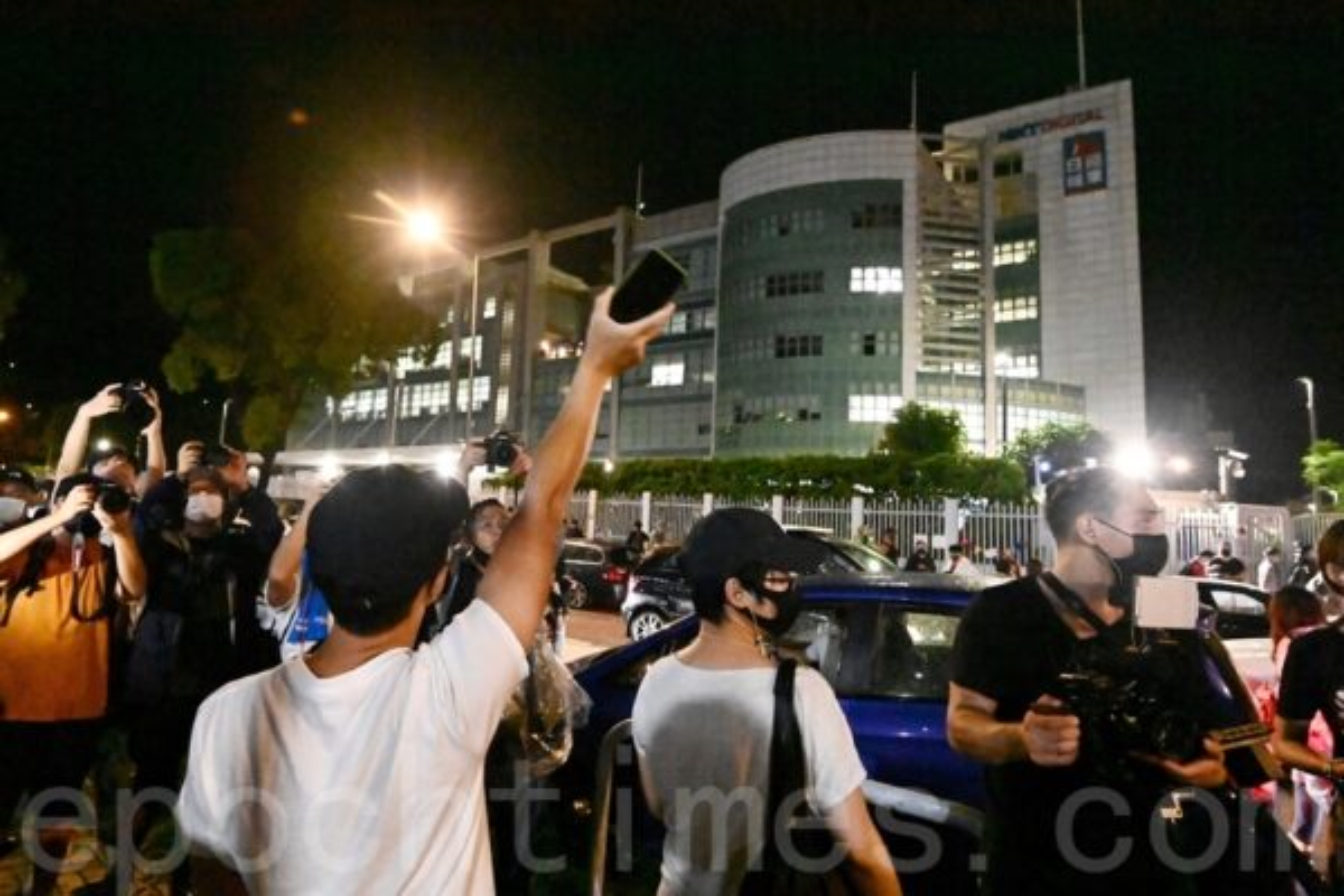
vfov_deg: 64.6
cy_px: 448
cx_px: 672
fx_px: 709
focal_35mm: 19
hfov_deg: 86.9
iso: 57600
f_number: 6.3
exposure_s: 1/125
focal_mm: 19
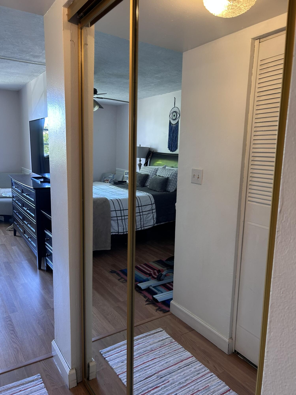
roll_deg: -1.5
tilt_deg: -10.3
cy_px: 198
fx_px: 296
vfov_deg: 67.3
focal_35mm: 26
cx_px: 148
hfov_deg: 53.1
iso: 125
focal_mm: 5.7
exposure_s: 1/60
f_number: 1.5
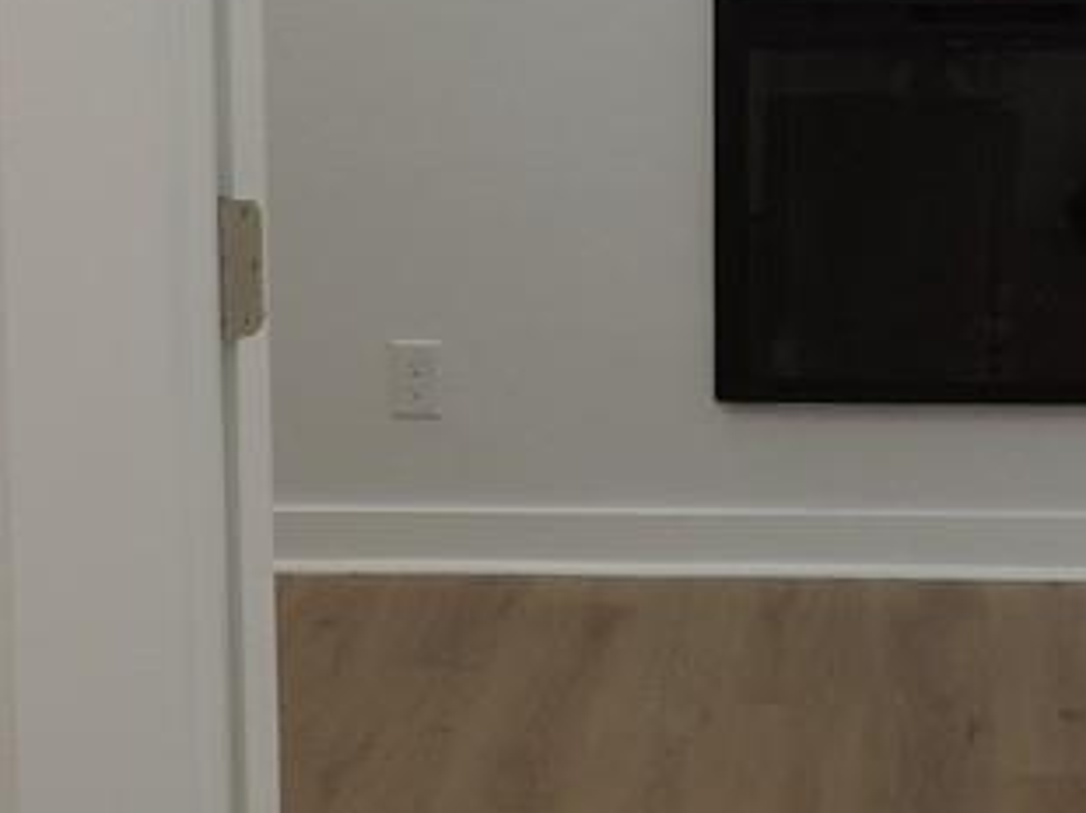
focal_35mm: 124
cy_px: 256
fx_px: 3887
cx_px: 638
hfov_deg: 15.9
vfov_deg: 11.9
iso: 80
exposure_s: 1/40
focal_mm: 4.3
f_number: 3
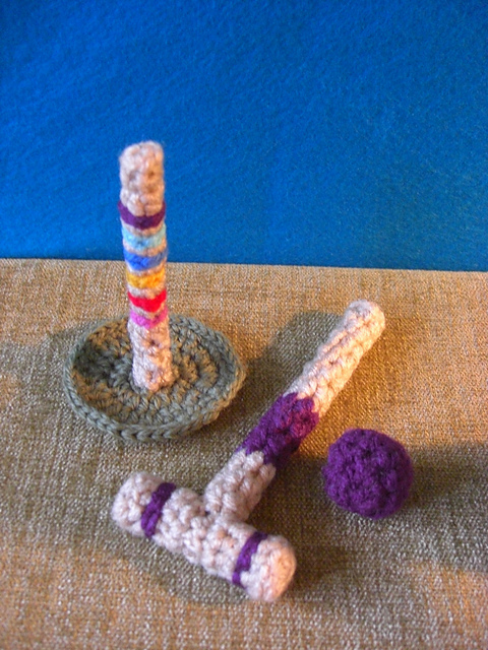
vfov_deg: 49.0
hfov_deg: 37.7
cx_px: 244
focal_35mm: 38
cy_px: 325
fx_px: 714
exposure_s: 1/20
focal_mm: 7.9
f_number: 2.8
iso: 800
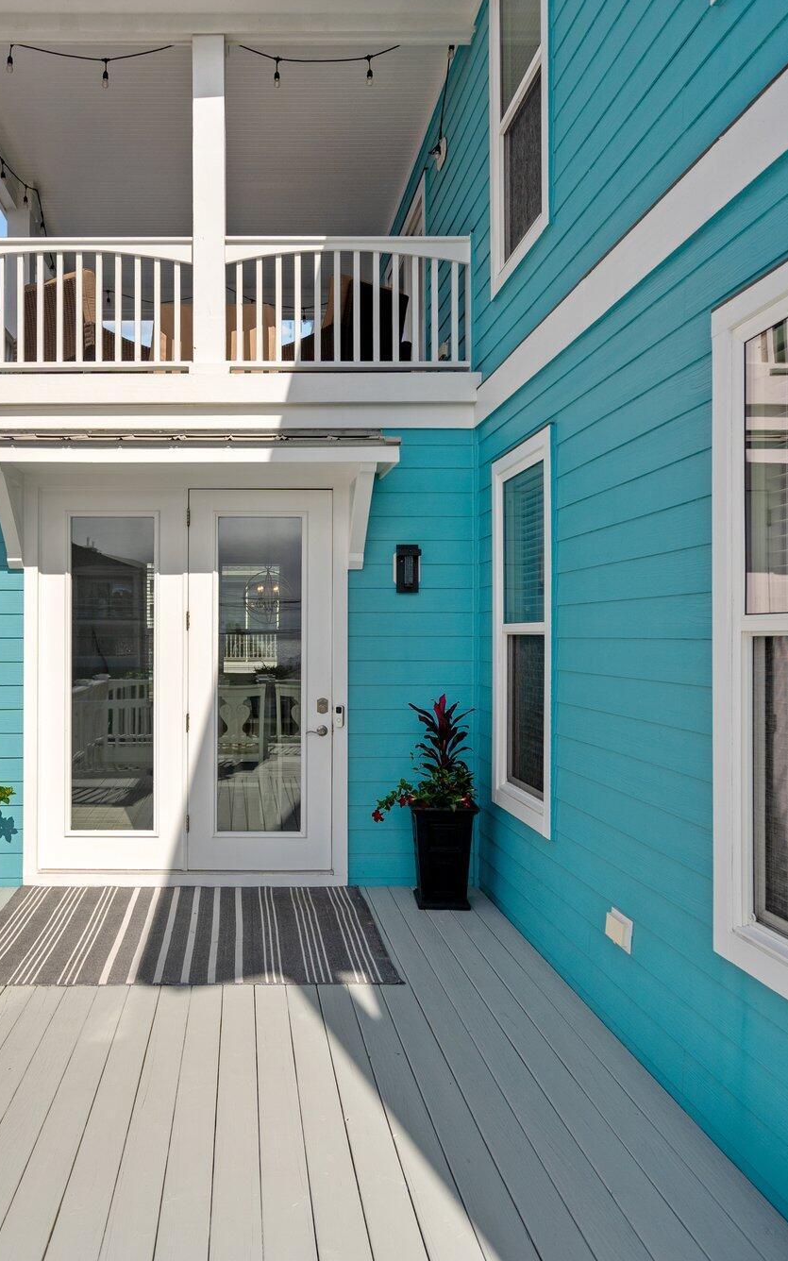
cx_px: 243
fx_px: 859
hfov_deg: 48.2
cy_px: 622
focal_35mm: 25
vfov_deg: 72.5
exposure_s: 1/5000
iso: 250
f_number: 4
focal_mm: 16
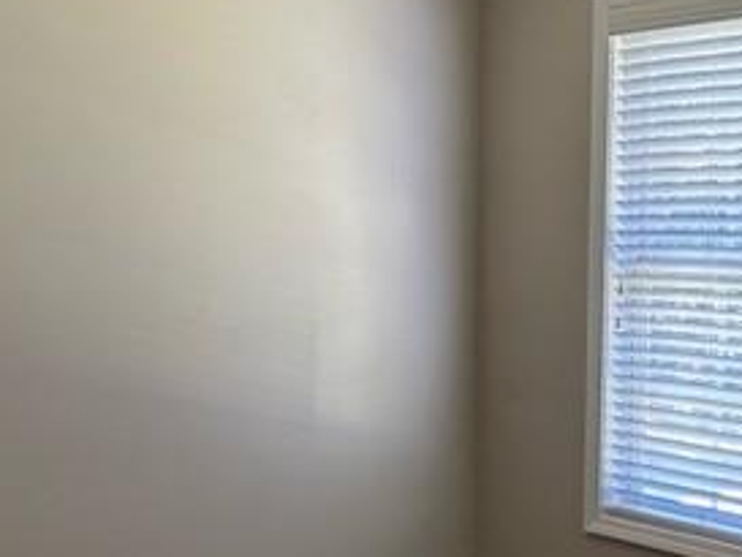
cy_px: 356
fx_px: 1308
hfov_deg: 31.5
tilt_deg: -6.2
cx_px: 283
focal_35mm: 61
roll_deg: +0.7
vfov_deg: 24.0
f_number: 1.5
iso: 125
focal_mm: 5.7
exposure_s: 1/60
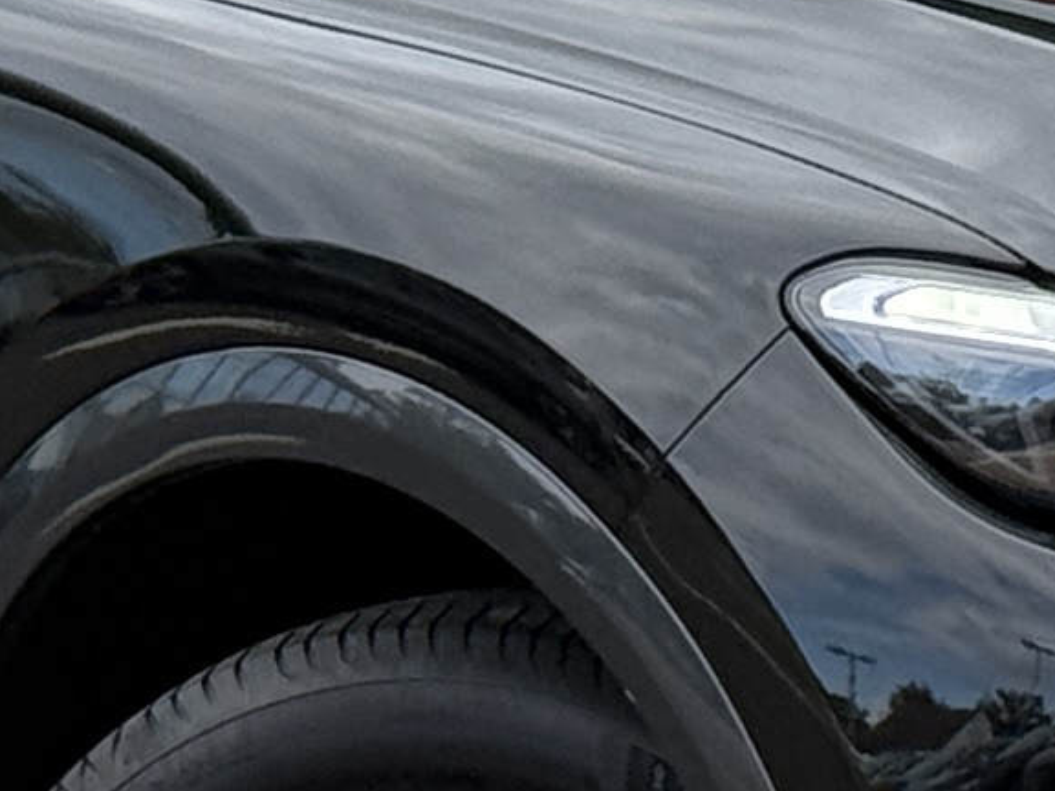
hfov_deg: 5.9
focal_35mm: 336
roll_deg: -0.2
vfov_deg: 4.4
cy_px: -628
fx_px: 10240
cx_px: 745
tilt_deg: +0.0
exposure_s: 1/1353
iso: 80
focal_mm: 6.76
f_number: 1.78
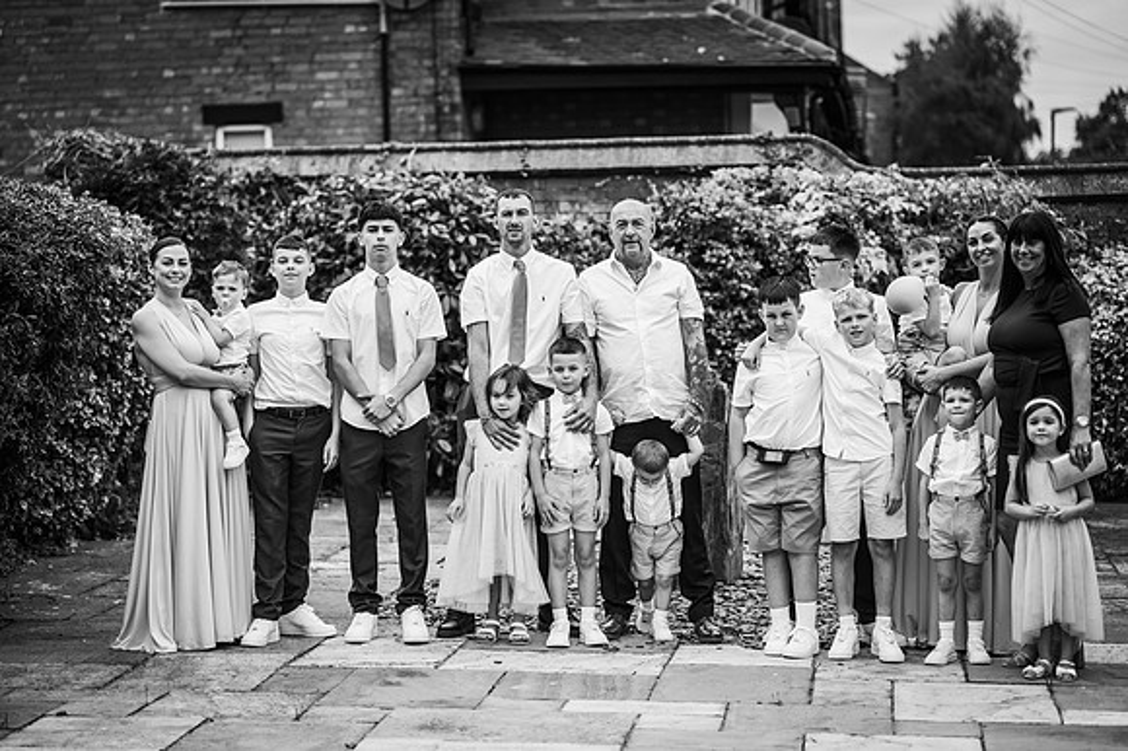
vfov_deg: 16.1
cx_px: 564
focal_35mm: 85
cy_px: 376
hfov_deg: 23.9
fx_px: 2662
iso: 100
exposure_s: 1/1250
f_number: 2.2
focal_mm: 85
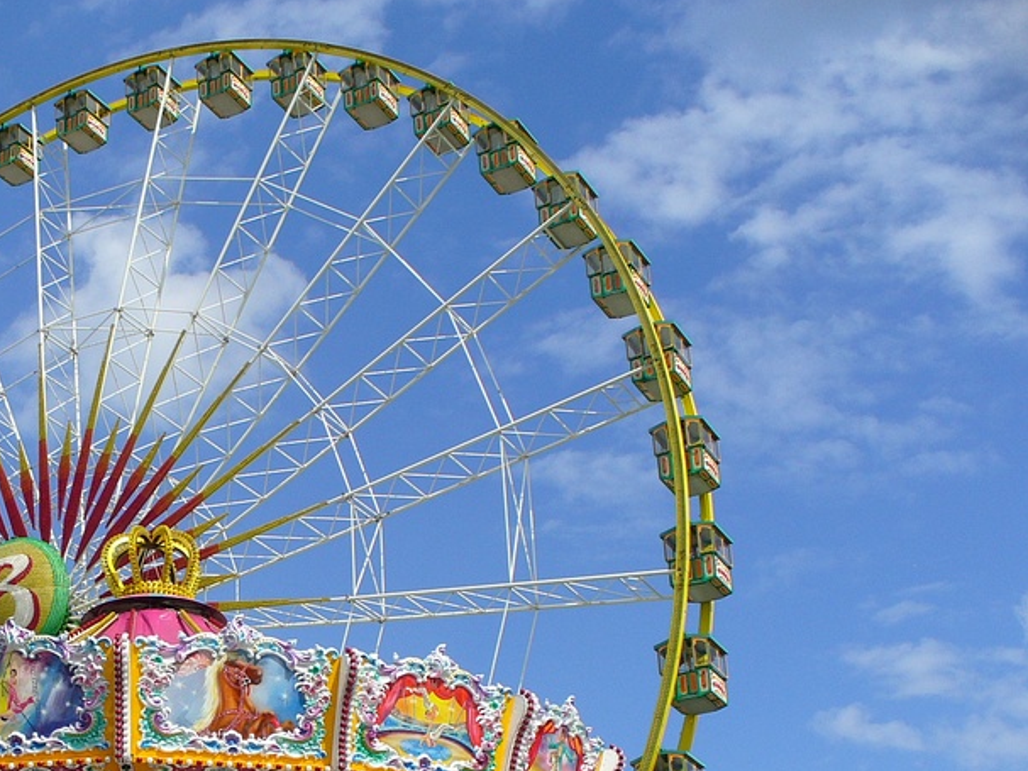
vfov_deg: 23.6
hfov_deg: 30.8
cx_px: 186
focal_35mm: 61
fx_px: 1811
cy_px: 627
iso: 80
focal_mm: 6.1
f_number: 5.6
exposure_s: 1/400
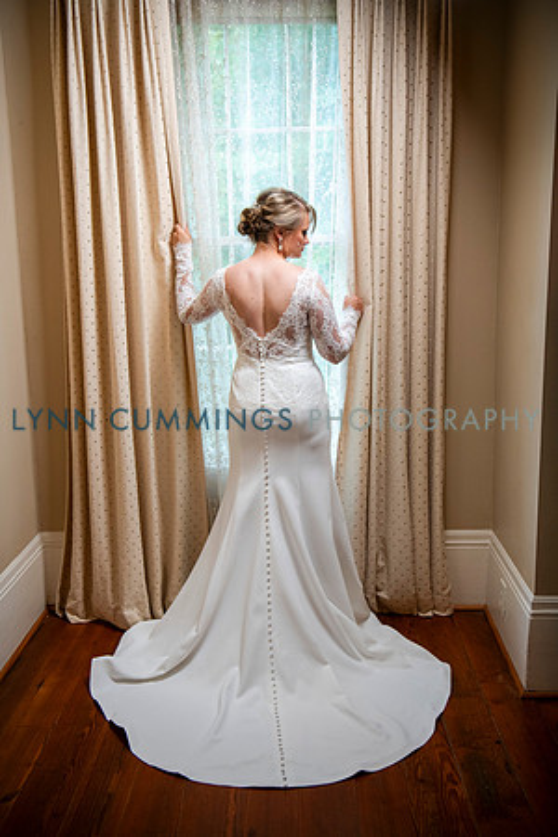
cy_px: 418
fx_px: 883
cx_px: 279
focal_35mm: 38
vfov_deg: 50.7
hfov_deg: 35.1
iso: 640
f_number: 3.2
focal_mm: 38
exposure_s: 1/320
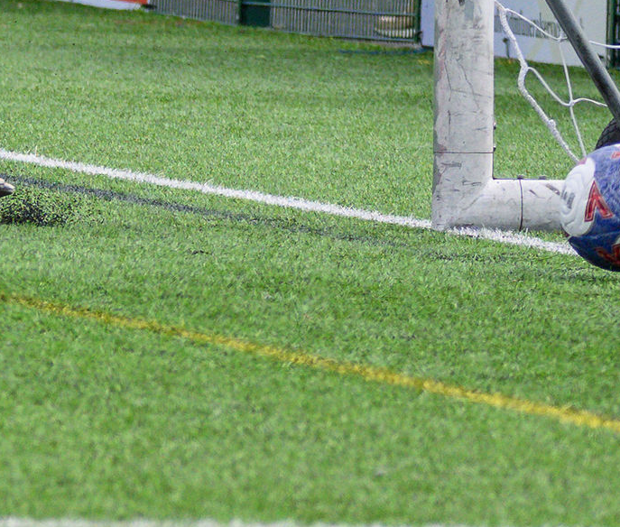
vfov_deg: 1.4
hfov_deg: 1.7
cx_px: -381
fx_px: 21006
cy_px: -208
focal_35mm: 1117
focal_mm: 150
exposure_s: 1/1600
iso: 640
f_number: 4.8
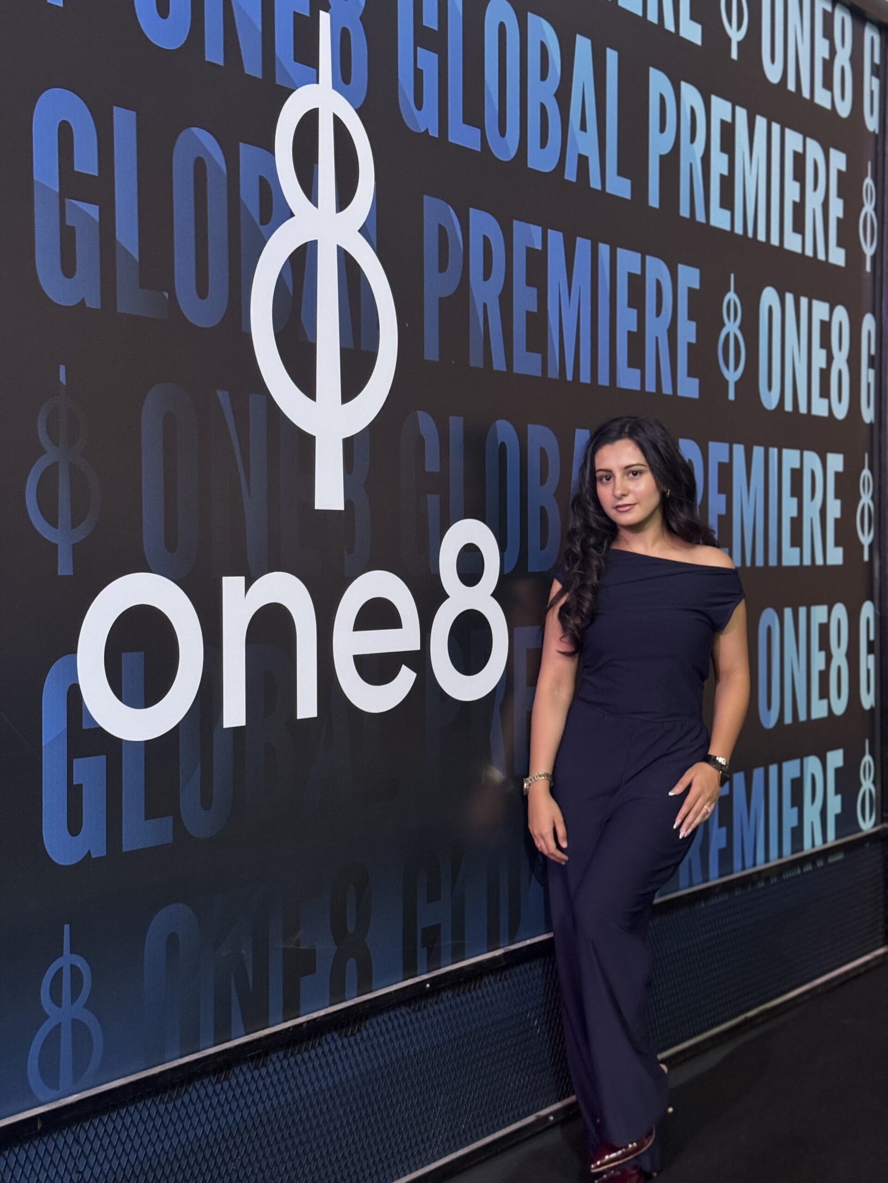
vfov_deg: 39.7
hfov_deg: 30.3
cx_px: 444
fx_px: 1642
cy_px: 592
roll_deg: -0.3
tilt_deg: -1.0
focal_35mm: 48
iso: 500
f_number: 1.78
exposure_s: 1/40
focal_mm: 6.76
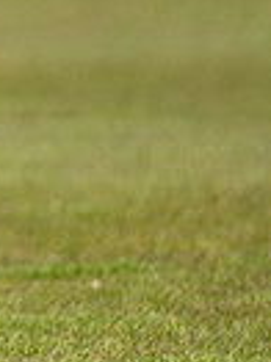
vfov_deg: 1.0
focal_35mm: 1941
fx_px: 20294
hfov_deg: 0.8
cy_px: -42
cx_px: -442
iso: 400
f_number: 4
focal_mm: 300
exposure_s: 1/4000
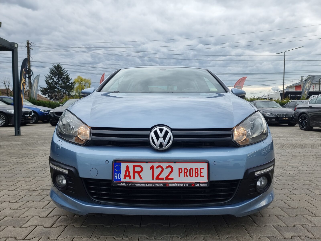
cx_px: 160
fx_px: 223
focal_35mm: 24
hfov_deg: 71.6
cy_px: 120
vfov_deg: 56.8
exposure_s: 1/446
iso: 50
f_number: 1.8
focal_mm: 6.7
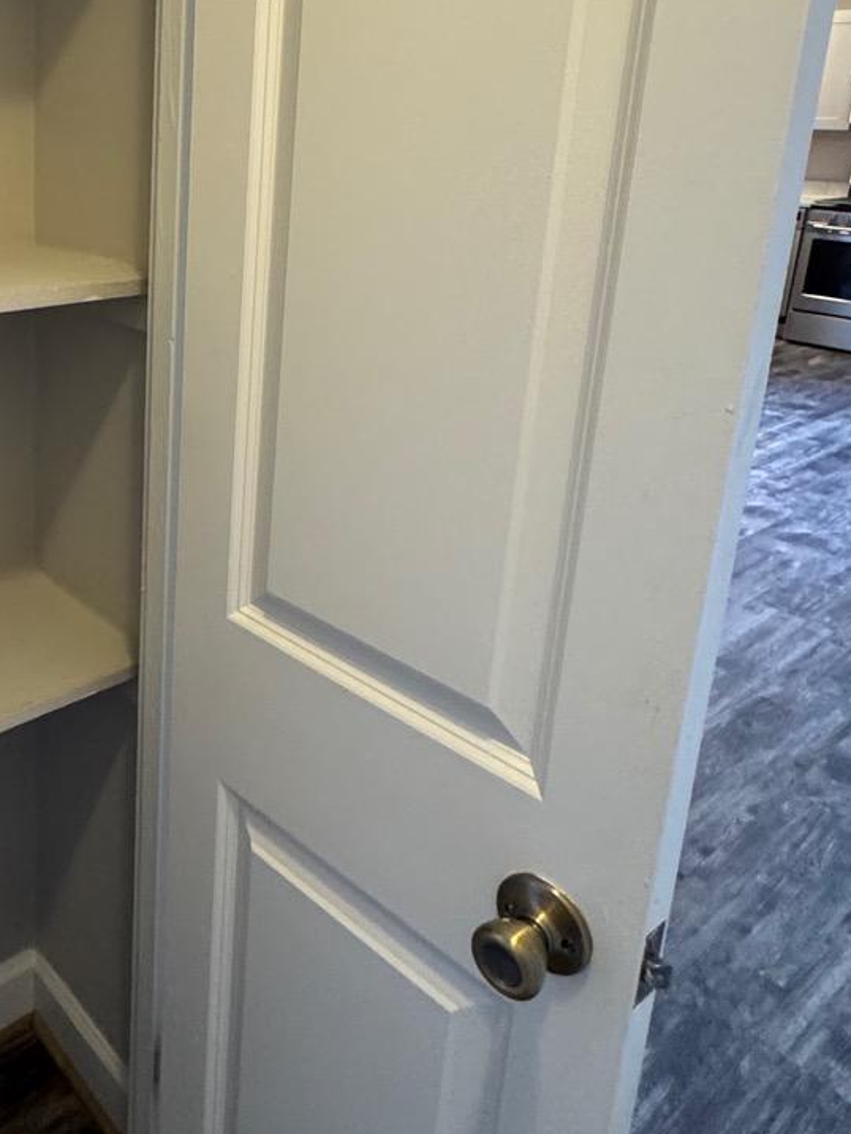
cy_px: 345
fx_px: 983
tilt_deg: -15.0
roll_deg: -0.2
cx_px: 100
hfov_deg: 43.2
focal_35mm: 30
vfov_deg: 58.1
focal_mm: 2.22
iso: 500
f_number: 2.2
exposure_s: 1/60
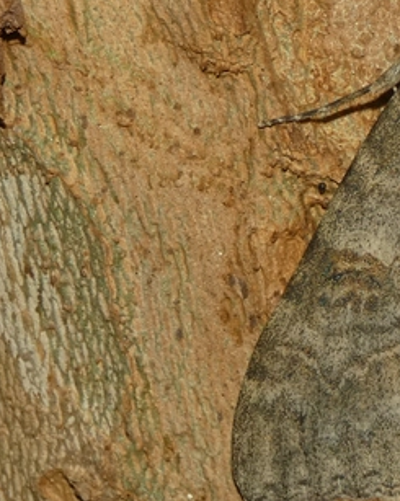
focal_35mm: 214
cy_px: 220
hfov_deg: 7.1
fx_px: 3172
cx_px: 508
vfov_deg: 9.0
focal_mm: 18.8
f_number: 4.9
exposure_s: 1/50
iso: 80
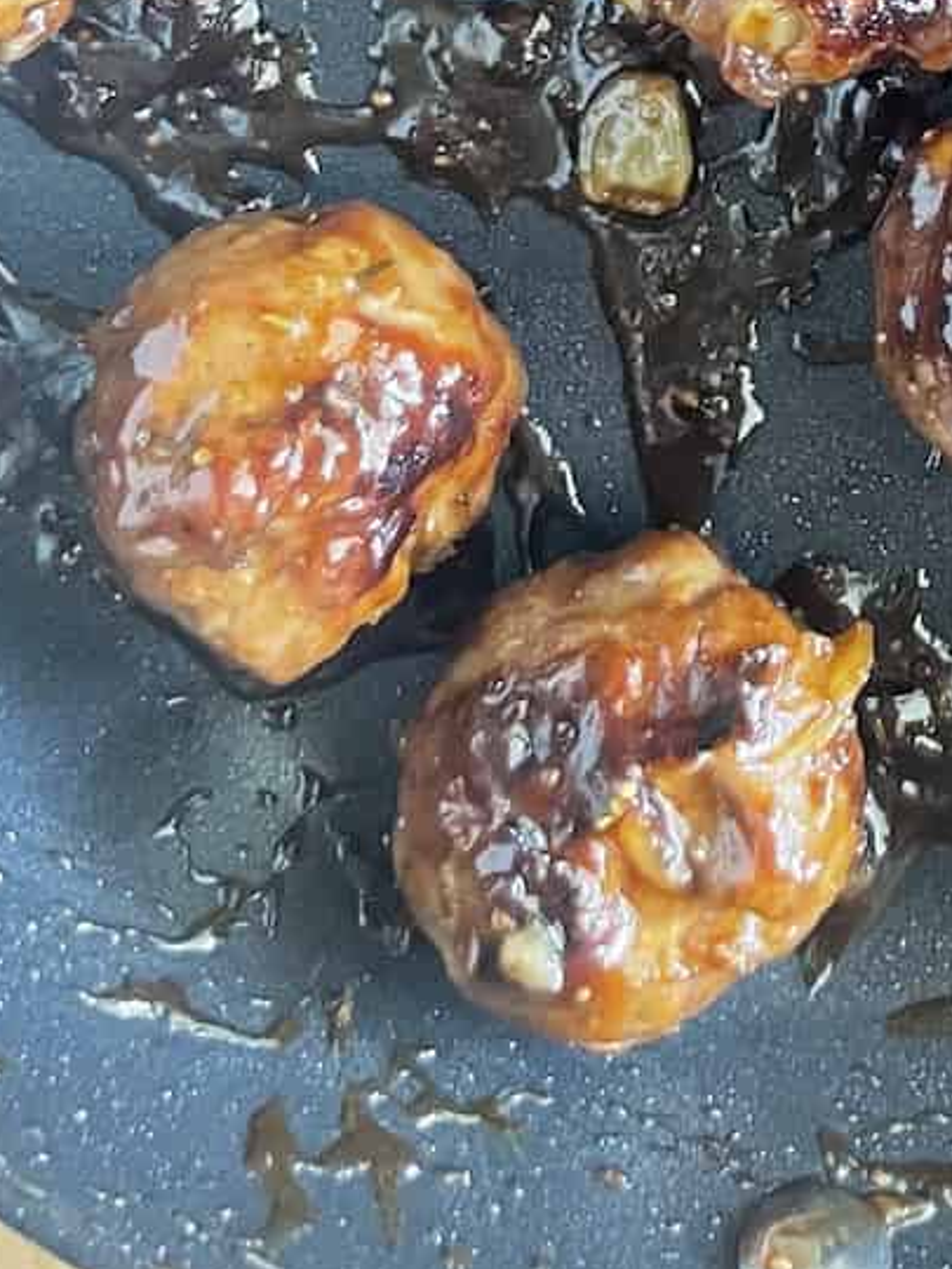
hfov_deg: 18.0
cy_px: -484
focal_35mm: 77
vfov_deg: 22.1
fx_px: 2824
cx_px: 1206
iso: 500
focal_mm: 4.2
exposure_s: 1/45
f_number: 1.6
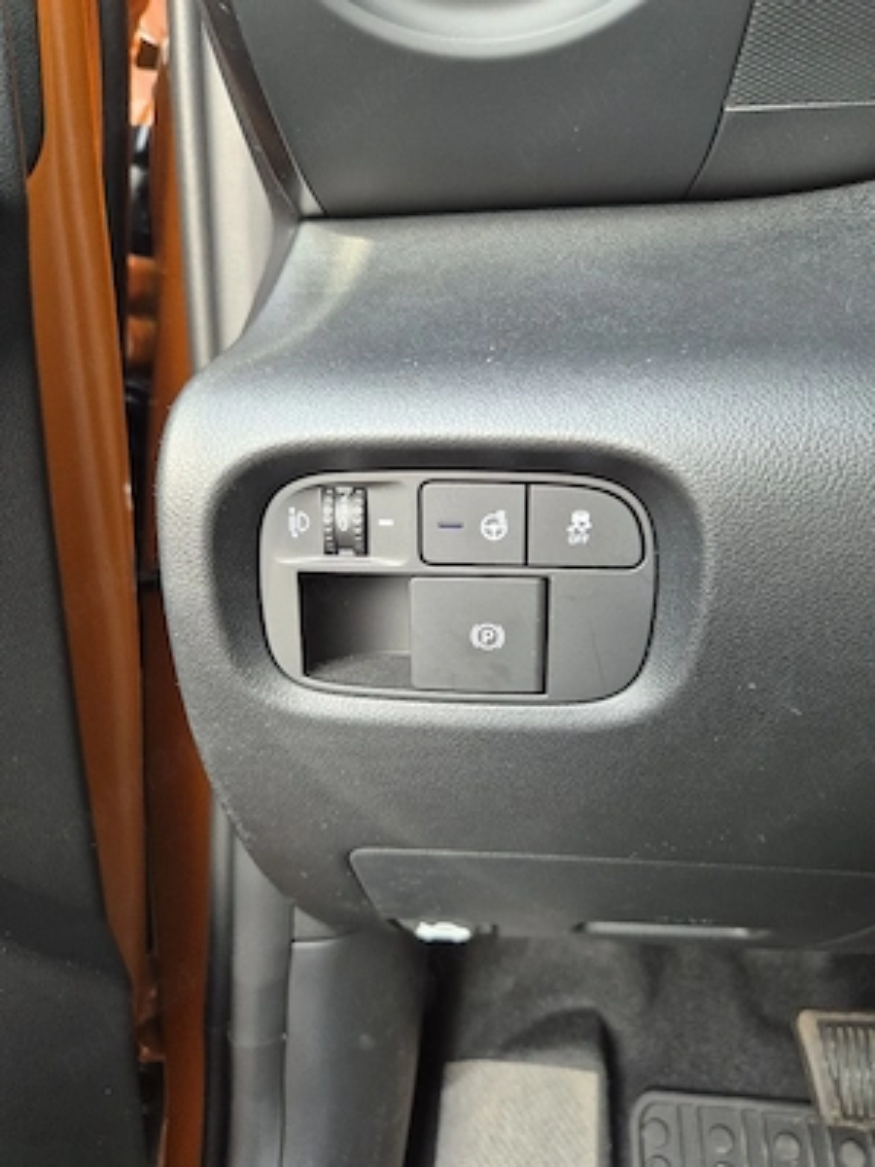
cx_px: 438
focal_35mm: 23
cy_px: 584
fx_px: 775
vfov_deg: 73.9
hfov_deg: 58.9
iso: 200
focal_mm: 5.4
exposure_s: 1/100
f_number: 1.8
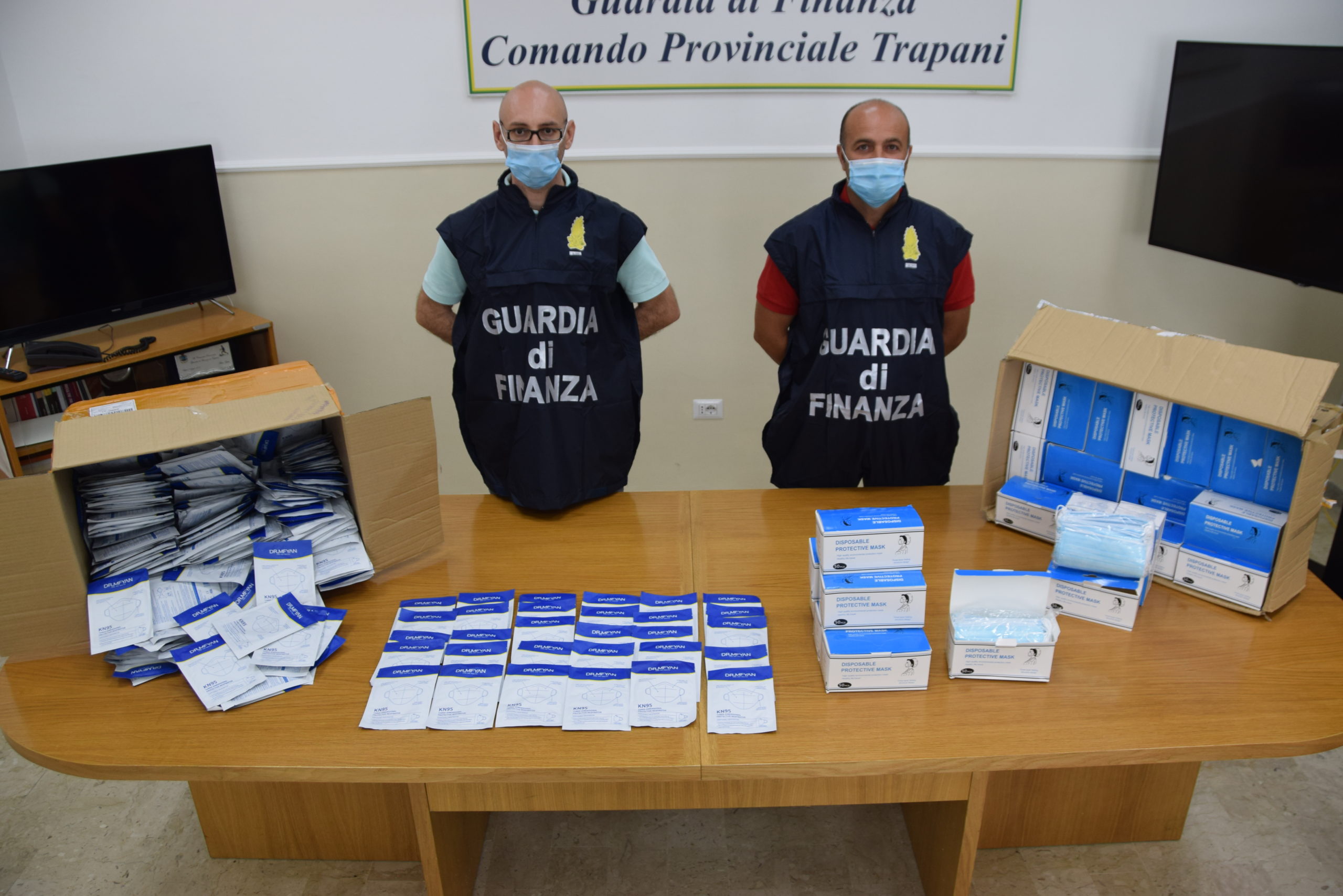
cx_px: 672
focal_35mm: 27
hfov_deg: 67.4
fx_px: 1007
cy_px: 448
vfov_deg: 48.0
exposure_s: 1/80
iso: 400
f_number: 4.5
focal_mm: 18
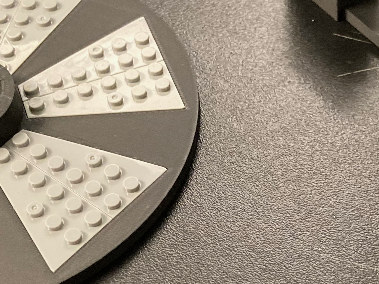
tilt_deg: -51.7
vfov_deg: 16.9
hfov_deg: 22.3
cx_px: 275
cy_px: 216
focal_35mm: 87
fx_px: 952
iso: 500
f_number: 1.8
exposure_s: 1/30
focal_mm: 3.99
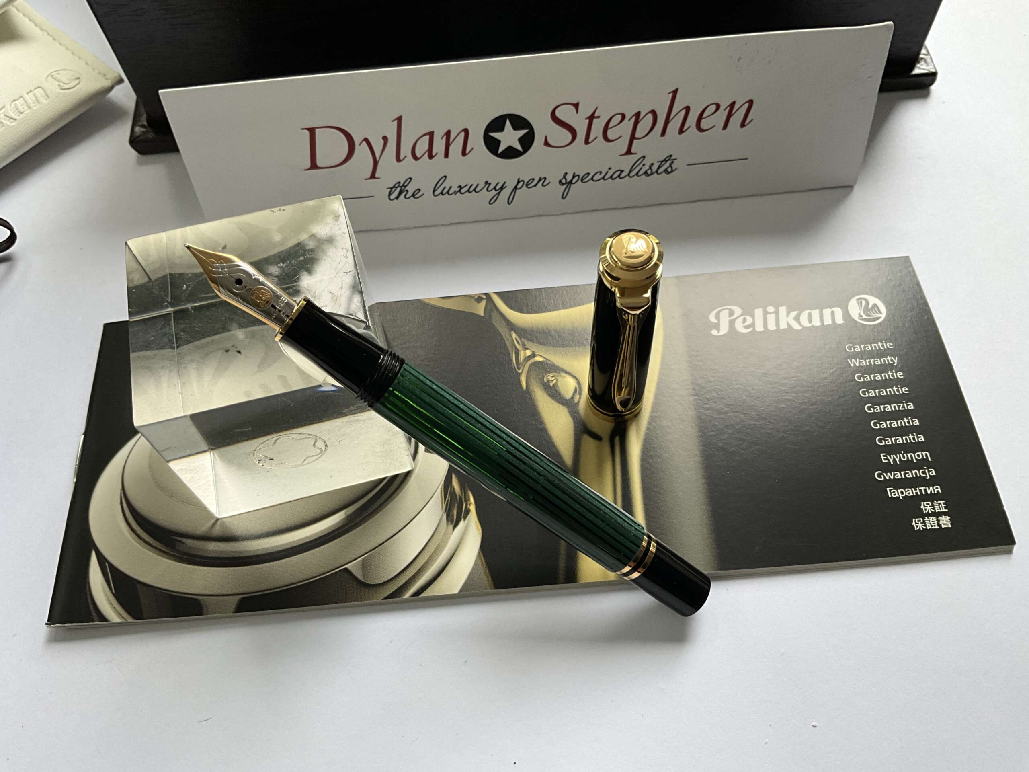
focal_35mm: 29
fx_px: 862
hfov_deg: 61.7
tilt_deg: -61.0
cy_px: 386
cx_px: 514
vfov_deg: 48.2
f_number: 1.8
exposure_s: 1/122
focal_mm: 3
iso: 64
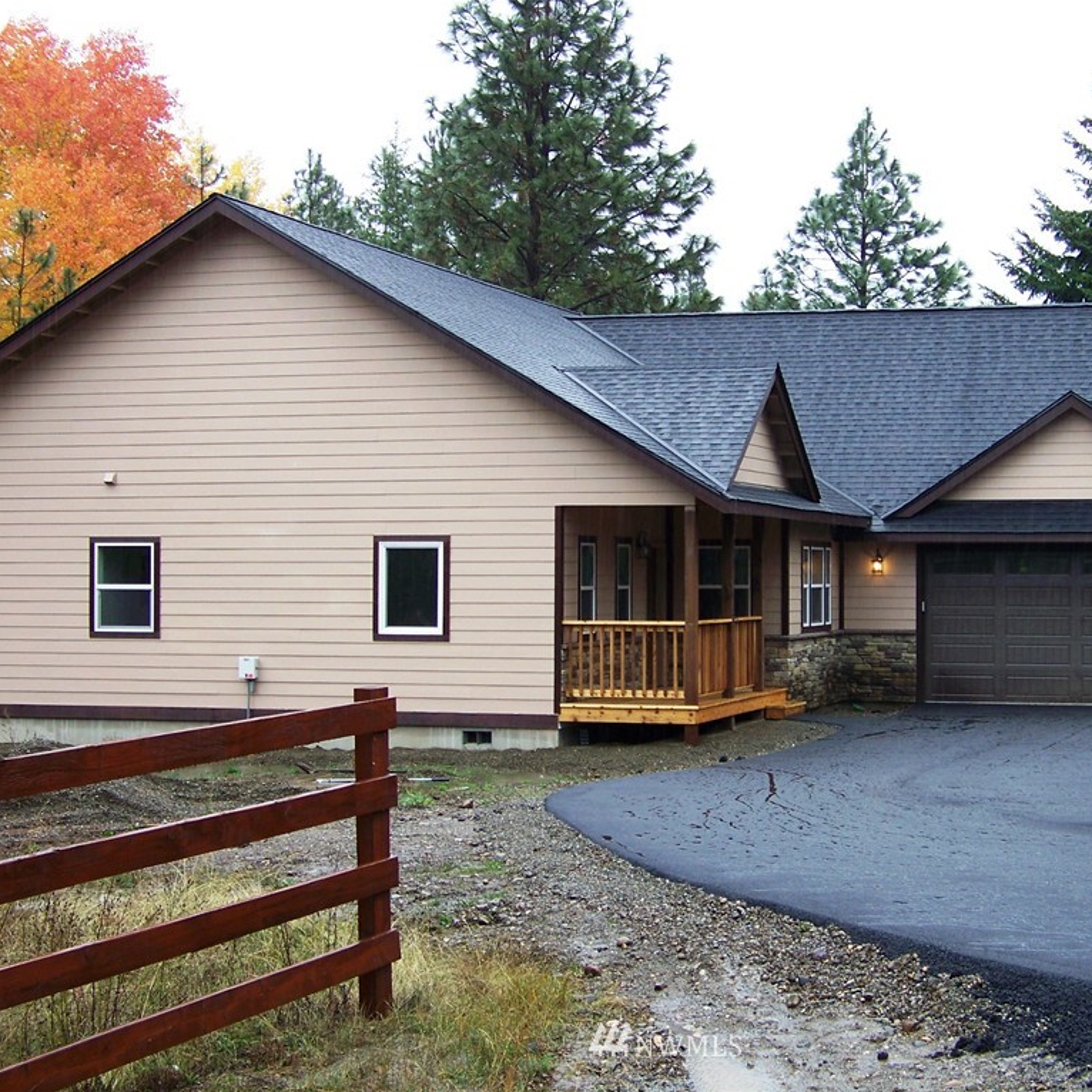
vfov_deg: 26.5
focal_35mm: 65
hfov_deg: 26.4
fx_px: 2320
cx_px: 669
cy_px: 546
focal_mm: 9.36
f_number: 3.2
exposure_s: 1/60
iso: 64
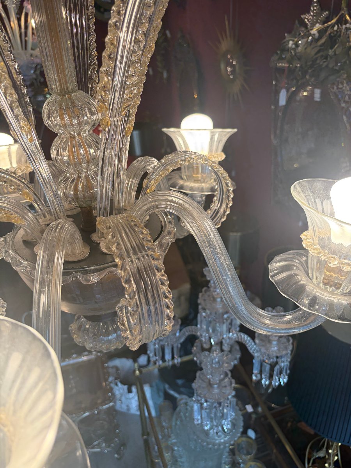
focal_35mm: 26
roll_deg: -0.3
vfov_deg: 67.3
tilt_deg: -28.4
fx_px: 352
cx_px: 176
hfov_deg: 53.1
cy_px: 234
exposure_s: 1/245
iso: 50
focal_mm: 5.96
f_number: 1.6
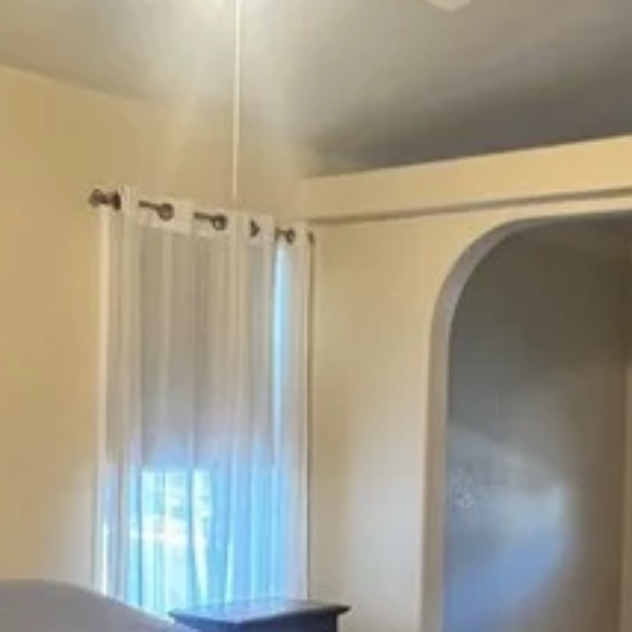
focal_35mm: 55
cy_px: 464
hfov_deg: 29.2
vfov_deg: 30.6
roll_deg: -1.8
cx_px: 623
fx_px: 1136
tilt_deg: -1.6
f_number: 1.8
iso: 500
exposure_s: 1/60
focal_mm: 1.57
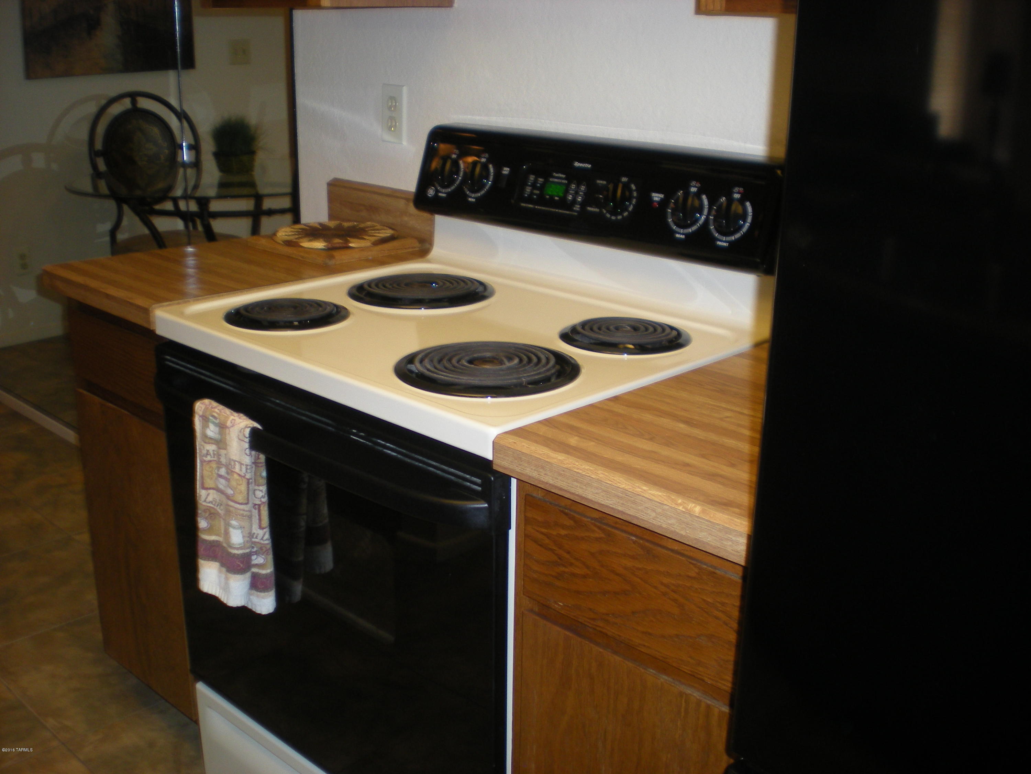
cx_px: 516
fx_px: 1132
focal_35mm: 38
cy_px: 387
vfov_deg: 37.7
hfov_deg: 49.0
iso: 99
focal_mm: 6.3
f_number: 3.1
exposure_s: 1/30
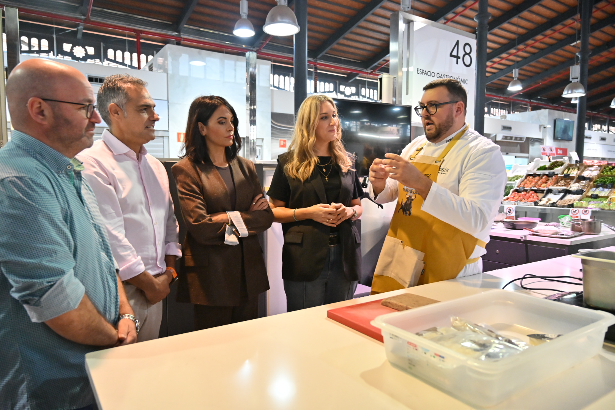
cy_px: 205
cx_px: 308
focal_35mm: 26
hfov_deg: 70.4
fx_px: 436
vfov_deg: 50.4
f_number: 4
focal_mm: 25.5
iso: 4000
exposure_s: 1/125
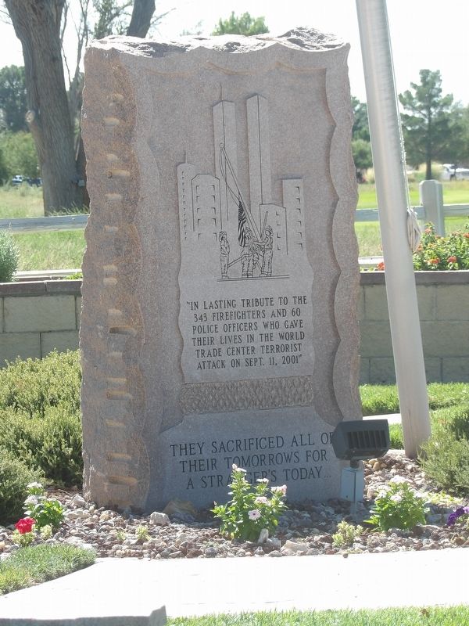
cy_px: 313
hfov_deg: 6.7
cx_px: 234
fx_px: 4010
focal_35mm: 222
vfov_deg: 8.9
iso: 100
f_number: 4.5
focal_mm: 39.8
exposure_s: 1/192
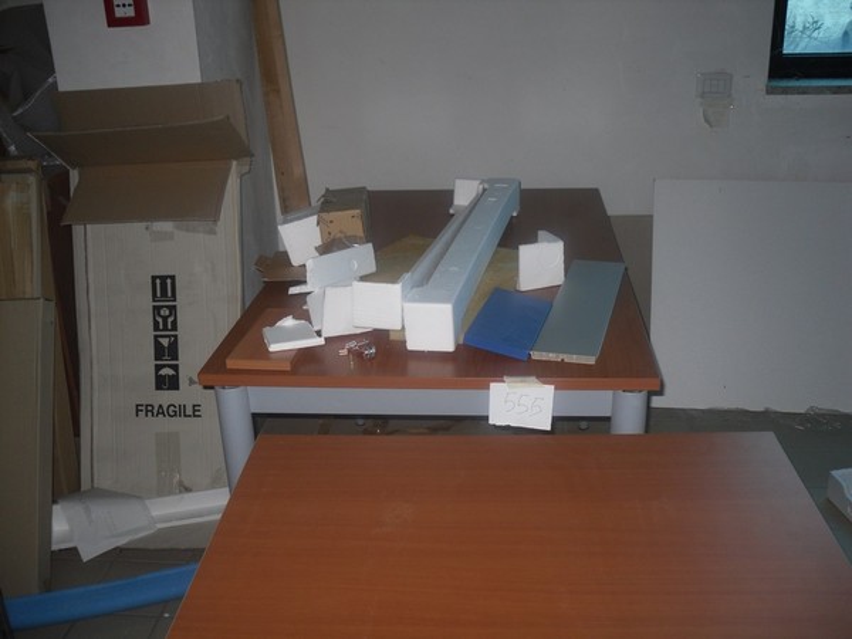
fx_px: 861
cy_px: 320
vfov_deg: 40.7
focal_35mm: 35
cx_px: 426
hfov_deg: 52.6
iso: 80
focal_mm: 6.3
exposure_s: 1/45
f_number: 3
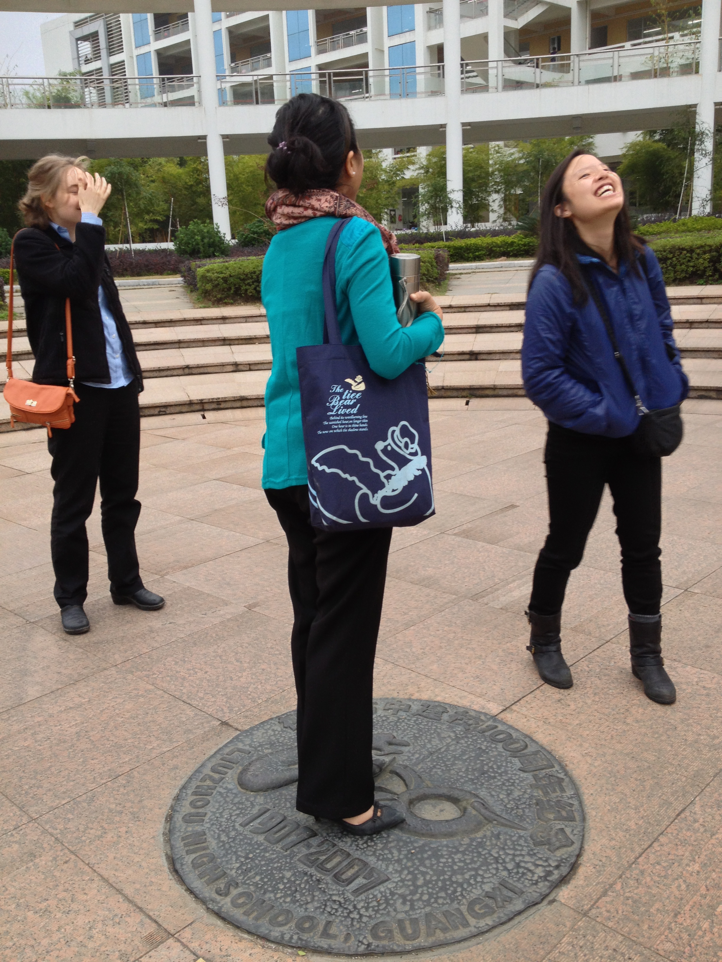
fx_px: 973
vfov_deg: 52.6
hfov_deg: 40.7
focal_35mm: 35
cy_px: 481
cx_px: 361
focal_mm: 4.28
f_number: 2.4
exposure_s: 1/60
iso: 64
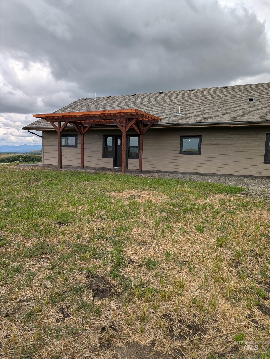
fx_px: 249
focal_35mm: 24
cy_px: 180
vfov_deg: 71.5
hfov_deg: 56.9
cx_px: 135
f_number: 1.68
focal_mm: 6.9
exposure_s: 1/1103
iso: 23
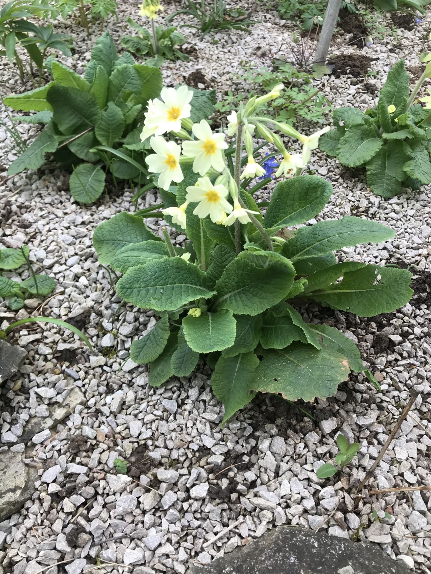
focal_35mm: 28
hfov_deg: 49.7
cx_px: 216
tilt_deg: -46.9
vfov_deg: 63.4
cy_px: 287
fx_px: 465
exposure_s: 1/100
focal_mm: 3.99
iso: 20
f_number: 1.8
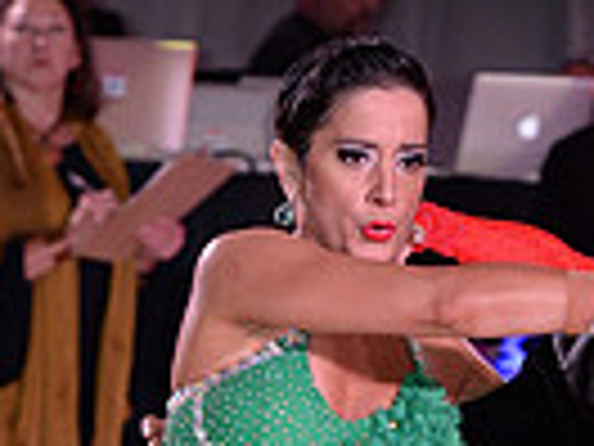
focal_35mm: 529
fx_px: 9077
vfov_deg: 2.8
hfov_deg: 3.7
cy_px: 937
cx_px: 353
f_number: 5
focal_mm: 125
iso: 2000
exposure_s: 1/250
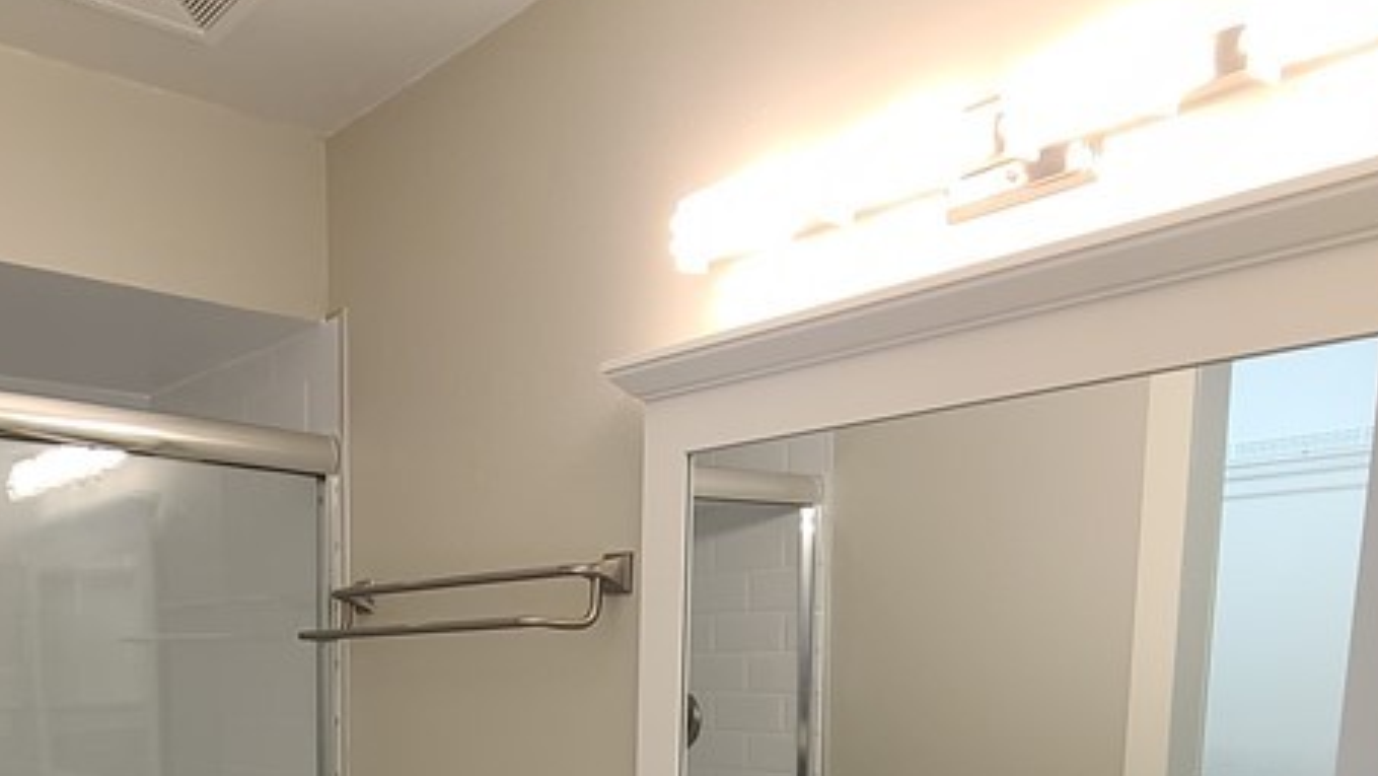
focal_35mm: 32
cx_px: 450
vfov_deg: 31.8
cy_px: 883
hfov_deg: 59.5
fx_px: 1169
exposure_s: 1/59
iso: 200
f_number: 2.2
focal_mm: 2.2
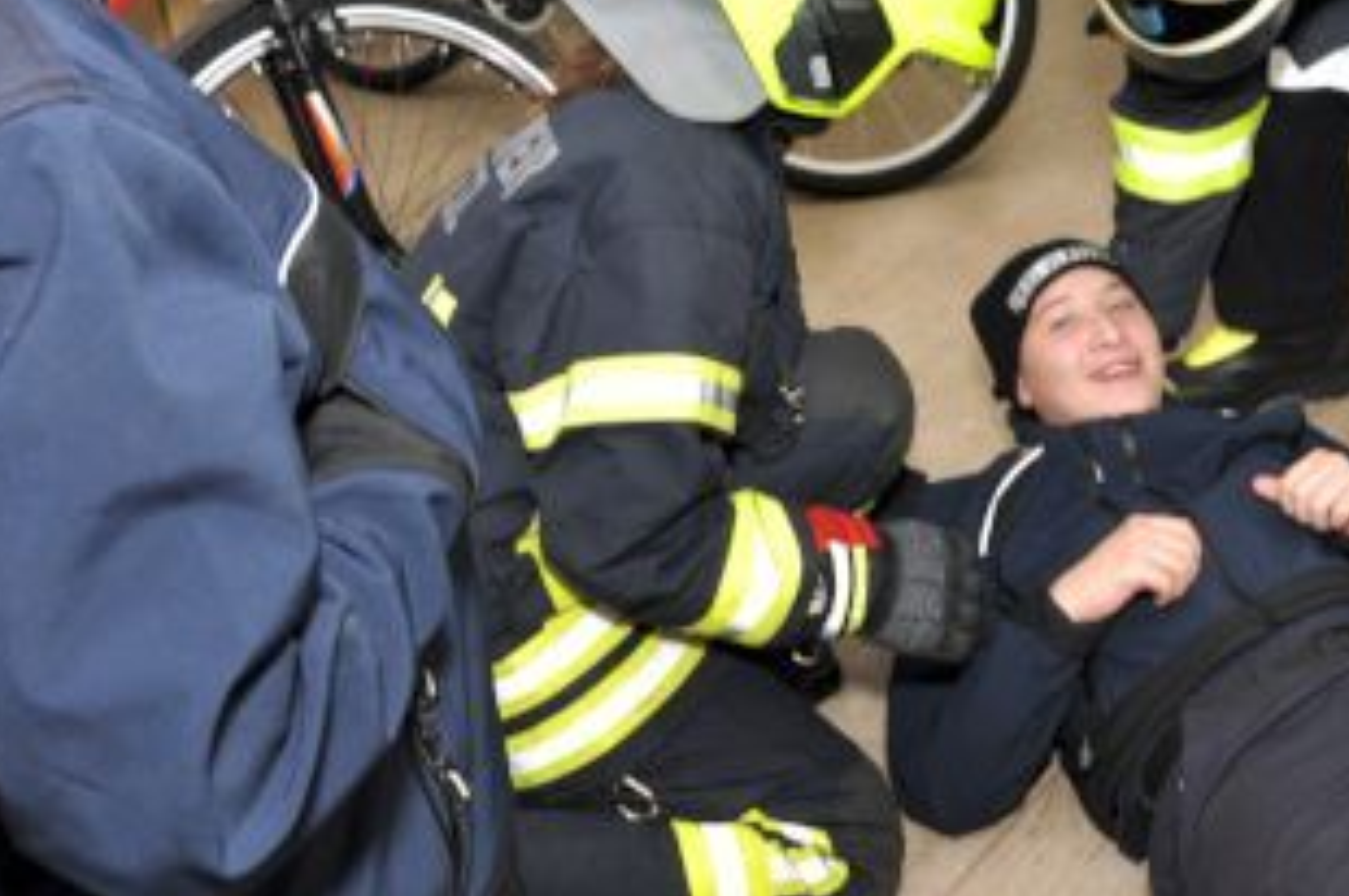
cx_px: 1105
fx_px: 2472
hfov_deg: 29.7
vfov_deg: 20.5
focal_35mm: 66
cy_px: 376
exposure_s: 1/60
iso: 200
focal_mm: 21
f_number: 4
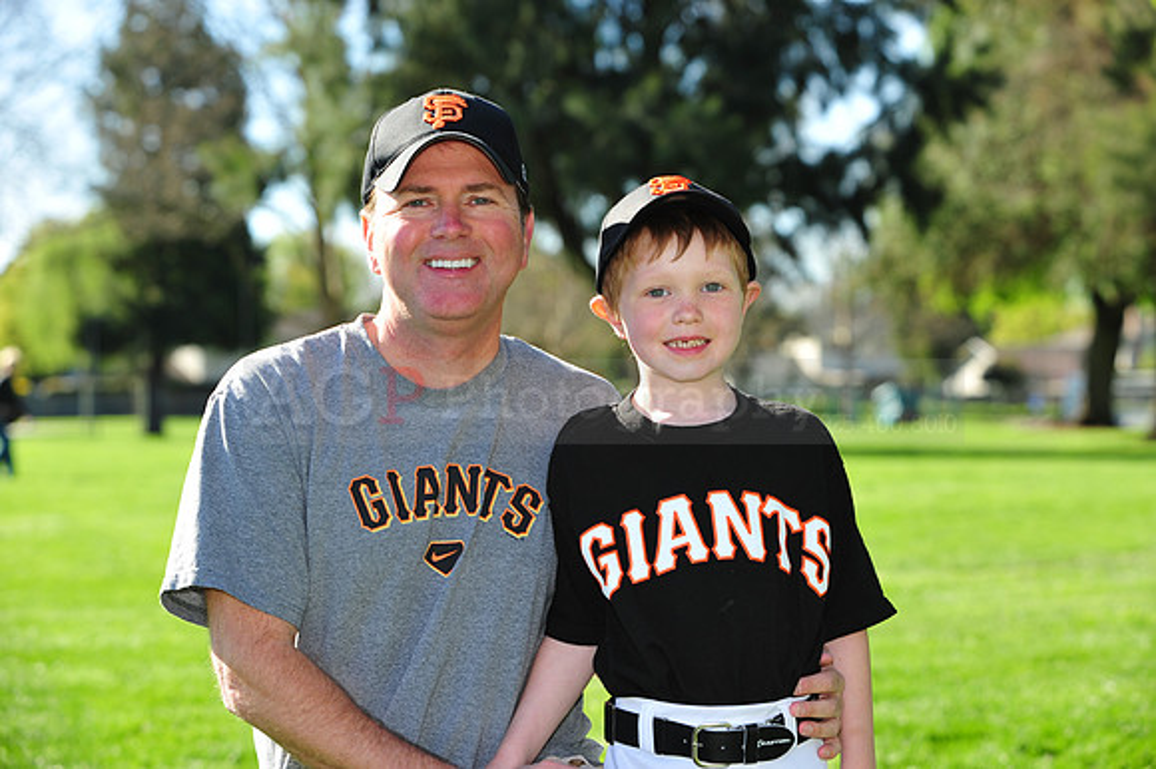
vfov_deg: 15.9
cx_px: 578
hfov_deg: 23.7
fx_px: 2760
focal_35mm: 86
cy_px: 384
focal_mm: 86
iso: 200
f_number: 5.6
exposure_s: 1/400
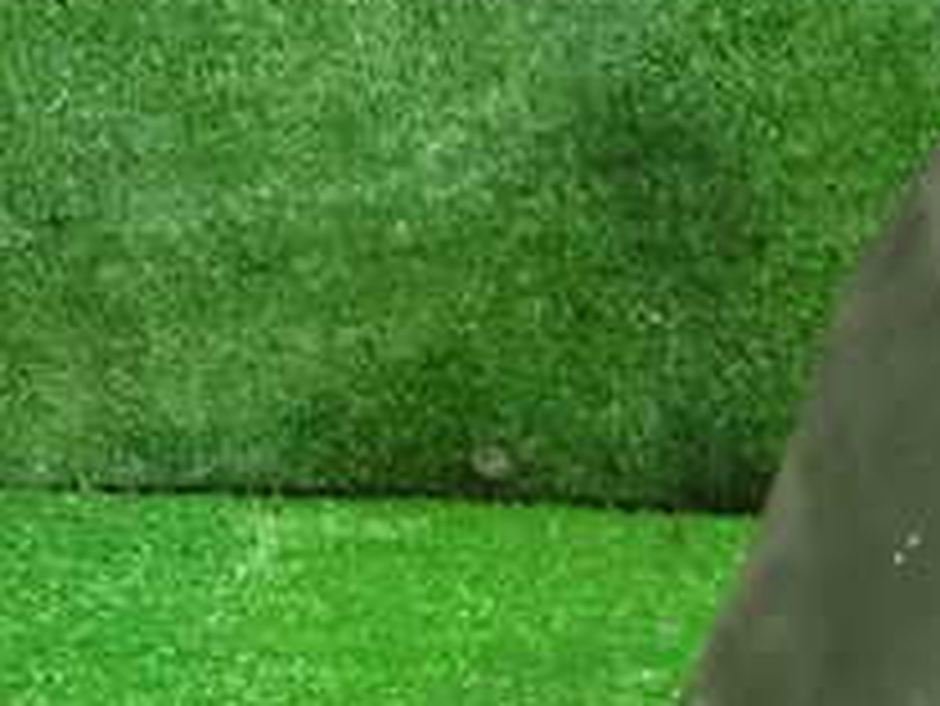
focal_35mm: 86
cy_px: 800
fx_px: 2337
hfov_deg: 20.1
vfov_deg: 16.6
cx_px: 1345
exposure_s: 1/40
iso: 1250
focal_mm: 5.4
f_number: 2.3
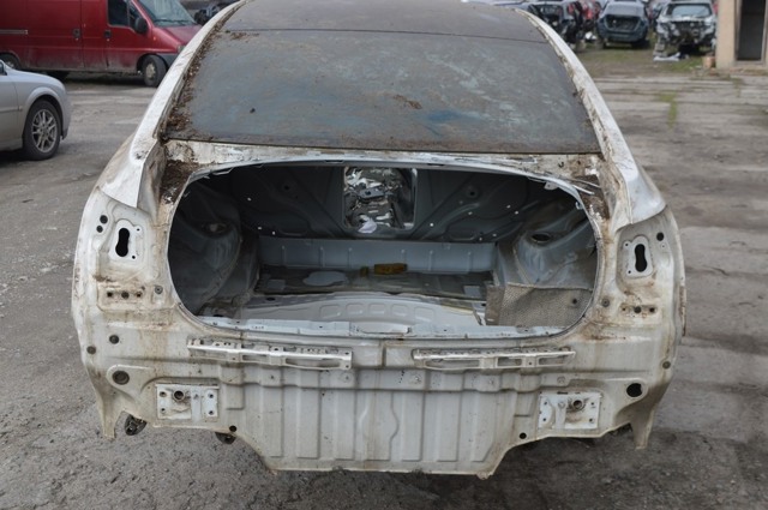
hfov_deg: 43.7
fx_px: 959
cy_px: 255
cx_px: 384
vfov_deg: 29.8
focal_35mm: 45
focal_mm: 30
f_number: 7.1
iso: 100
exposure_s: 1/200
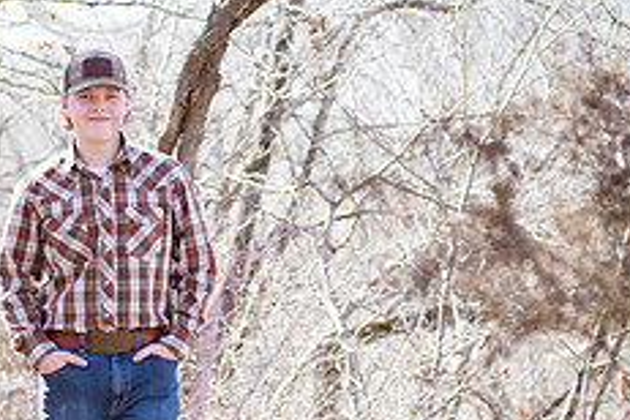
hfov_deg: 10.2
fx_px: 3517
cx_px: 109
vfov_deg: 6.8
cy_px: 282
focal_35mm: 201
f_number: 4
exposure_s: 1/1000
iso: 800
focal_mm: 80
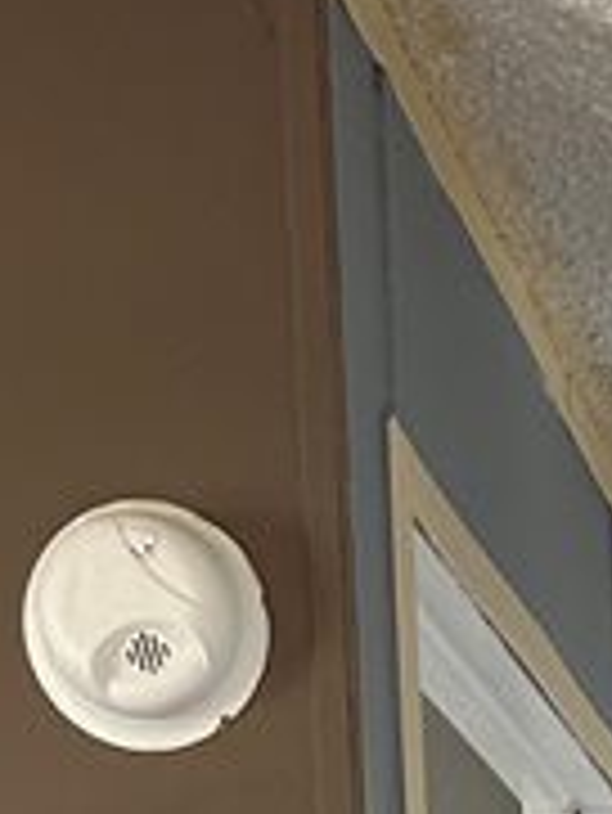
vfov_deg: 12.6
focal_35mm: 127
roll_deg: +0.9
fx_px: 2990
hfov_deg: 10.9
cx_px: 1102
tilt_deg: -8.1
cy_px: 1848
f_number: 1.78
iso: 125
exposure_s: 1/60
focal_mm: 6.86
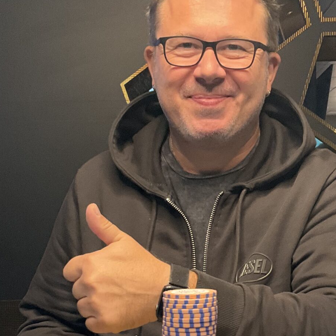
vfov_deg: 23.8
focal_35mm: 72
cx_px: 191
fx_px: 791
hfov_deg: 24.0
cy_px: 236
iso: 160
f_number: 1.8
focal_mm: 3
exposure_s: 1/50
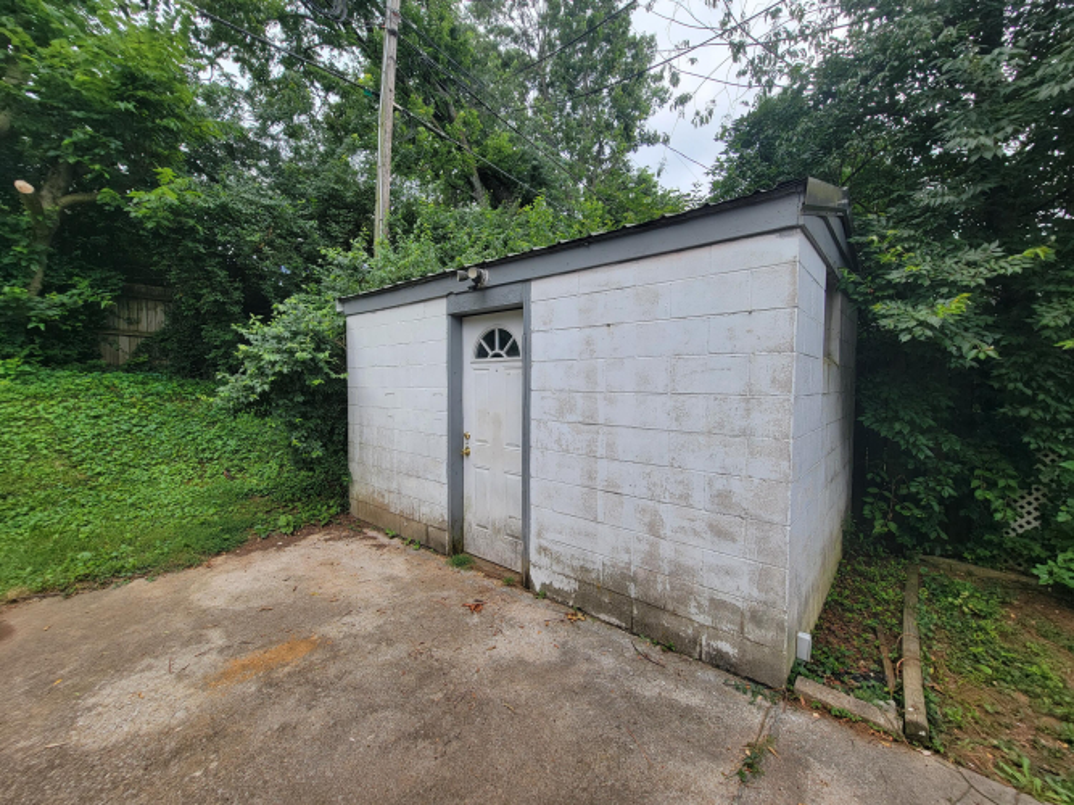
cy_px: 402
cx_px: 537
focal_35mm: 13
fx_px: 403
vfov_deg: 89.9
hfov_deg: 106.2
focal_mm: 2.2
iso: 50
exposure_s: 1/512
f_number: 2.2
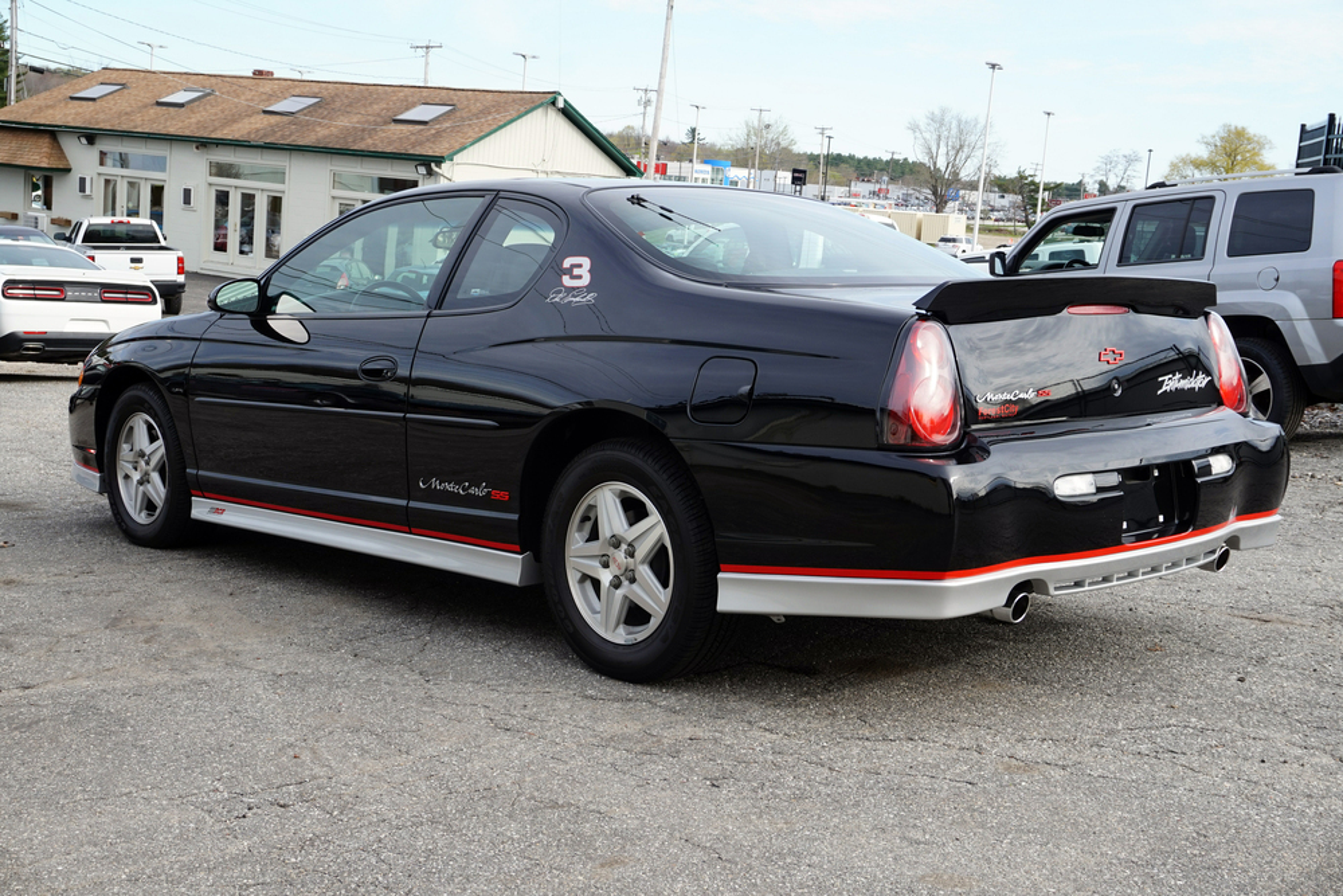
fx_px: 1567
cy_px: 448
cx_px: 672
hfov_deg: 46.4
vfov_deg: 31.9
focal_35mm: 42
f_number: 9
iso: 100
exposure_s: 1/80
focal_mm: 28
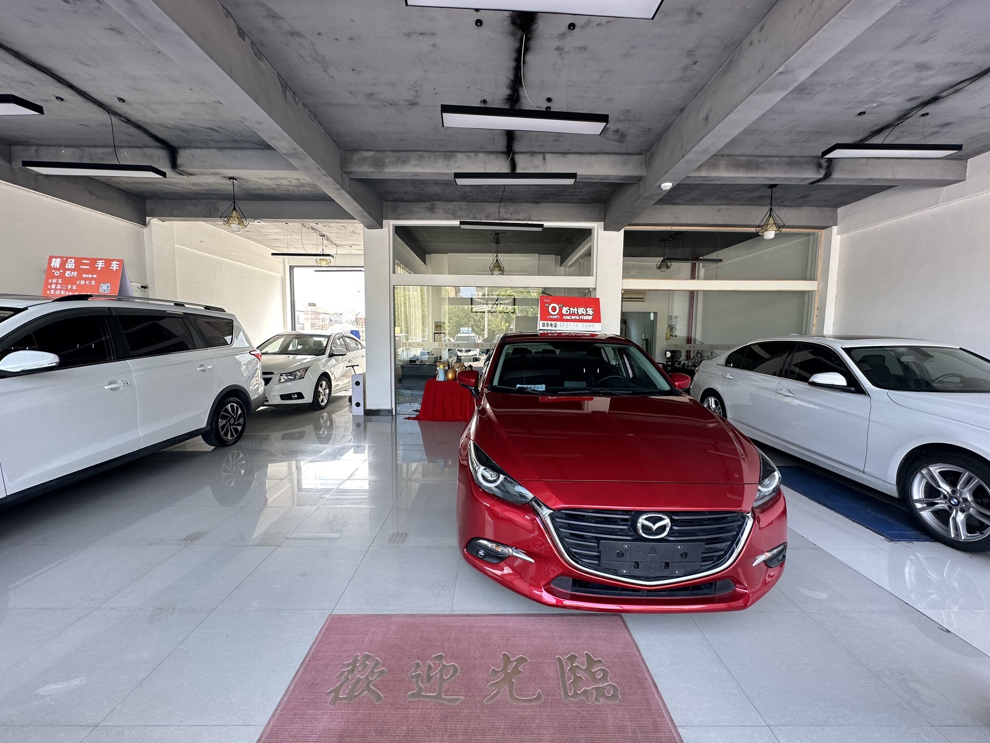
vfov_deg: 85.7
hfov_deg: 102.1
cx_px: 495
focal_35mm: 14
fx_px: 400
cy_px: 372
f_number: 2.2
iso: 64
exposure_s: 1/99
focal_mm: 2.22
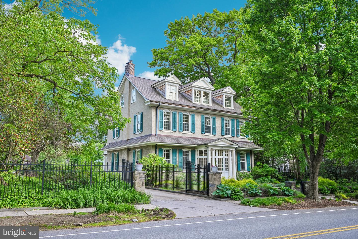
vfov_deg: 43.6
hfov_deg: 61.9
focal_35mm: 30
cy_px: 120
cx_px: 179
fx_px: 298
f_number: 8
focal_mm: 30
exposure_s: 1/320
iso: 800
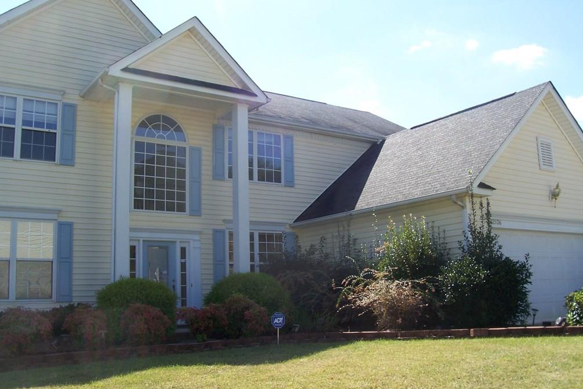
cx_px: 287
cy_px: 205
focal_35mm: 36
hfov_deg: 53.1
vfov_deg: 36.9
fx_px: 583
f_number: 5.6
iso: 80
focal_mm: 5.6
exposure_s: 1/250
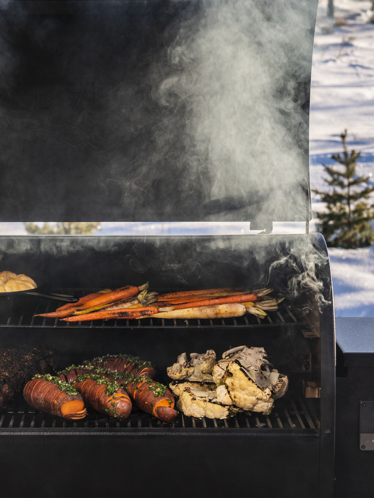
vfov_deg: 17.7
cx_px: 21
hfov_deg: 13.2
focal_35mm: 111
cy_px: 311
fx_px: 1599
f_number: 8
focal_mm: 60
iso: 400
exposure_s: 1/250
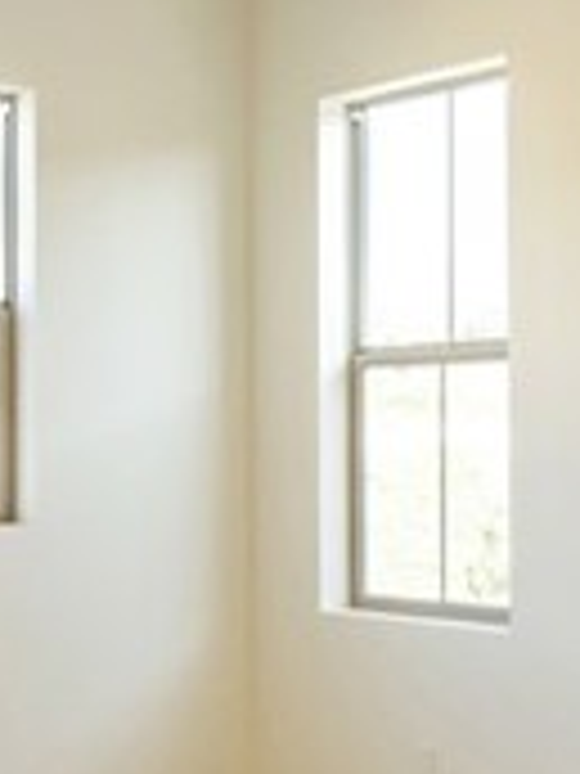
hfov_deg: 18.3
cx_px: 423
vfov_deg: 24.4
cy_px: 448
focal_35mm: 80
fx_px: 1787
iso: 220
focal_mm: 14
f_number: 5.6
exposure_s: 1/125
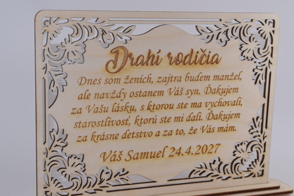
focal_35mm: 69
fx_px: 564
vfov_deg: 19.7
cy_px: 98
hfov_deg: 29.2
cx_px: 147
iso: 100
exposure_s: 1/100
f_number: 11
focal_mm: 46
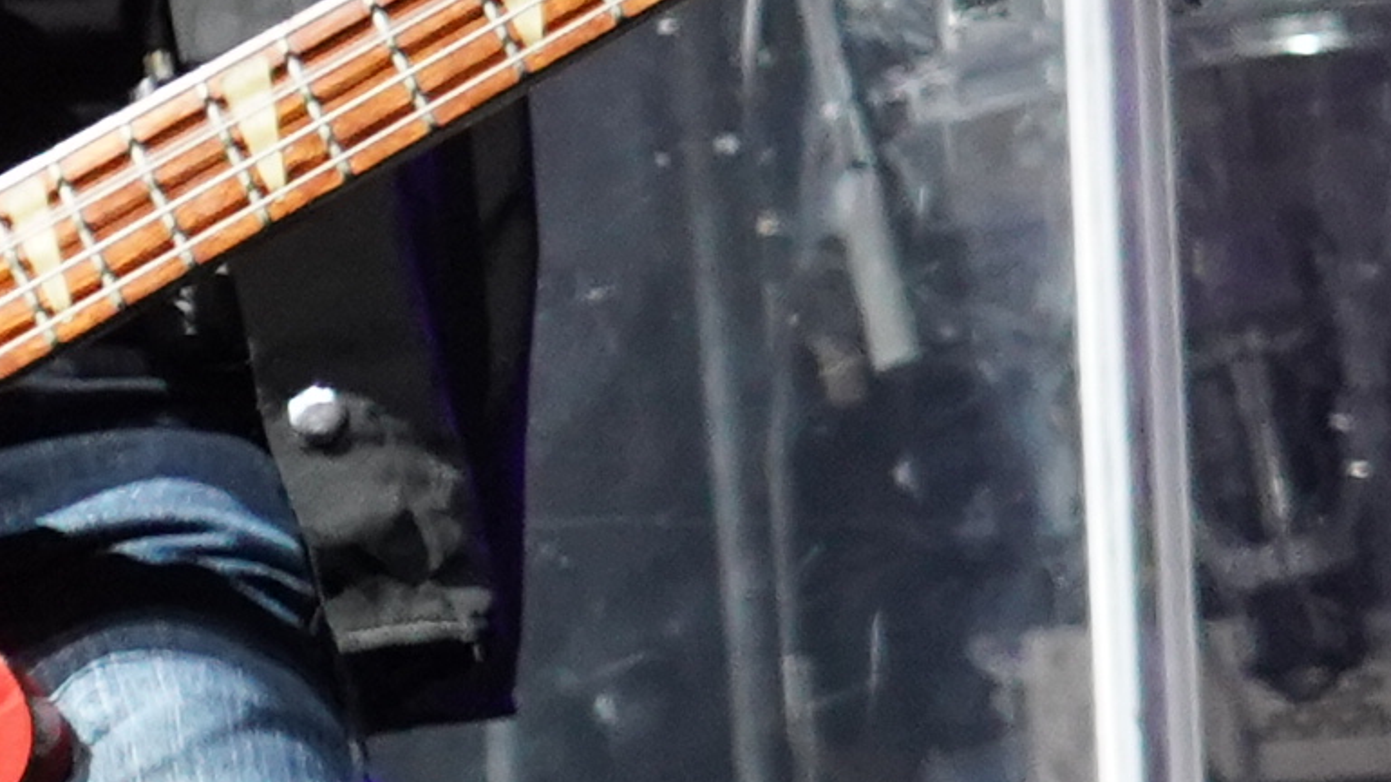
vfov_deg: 2.9
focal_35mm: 417
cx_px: -3690
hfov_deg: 4.8
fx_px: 15376
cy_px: 7
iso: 3200
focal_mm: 51
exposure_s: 1/160
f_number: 4
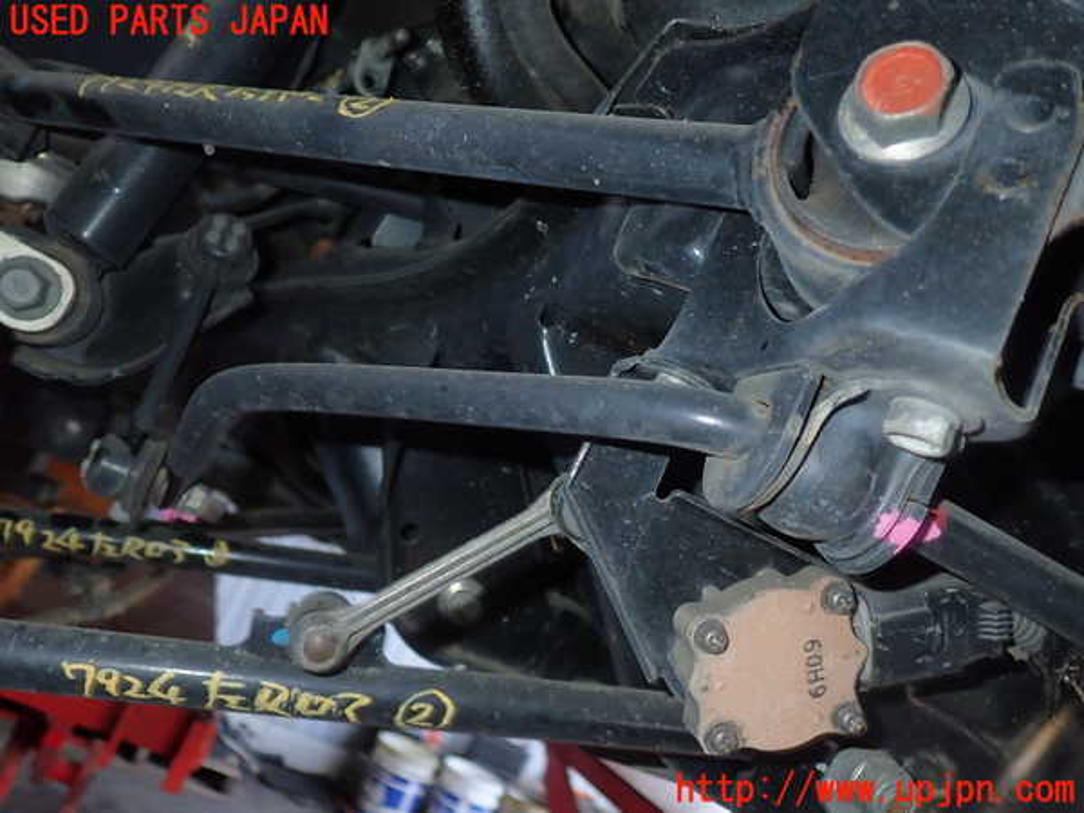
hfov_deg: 60.0
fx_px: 939
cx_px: 542
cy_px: 406
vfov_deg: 46.8
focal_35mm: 30
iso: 200
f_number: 6.3
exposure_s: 1/30
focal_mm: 5.5
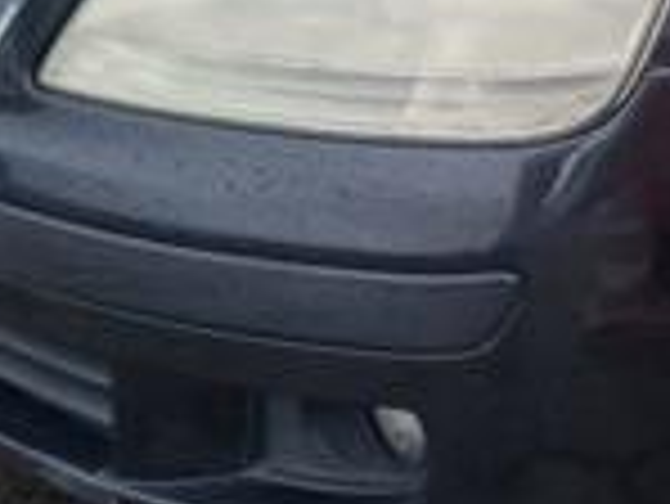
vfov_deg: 14.0
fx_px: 1918
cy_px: -270
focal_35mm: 99
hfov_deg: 18.1
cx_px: 931
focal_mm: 5.54
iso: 400
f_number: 1.8
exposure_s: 1/24
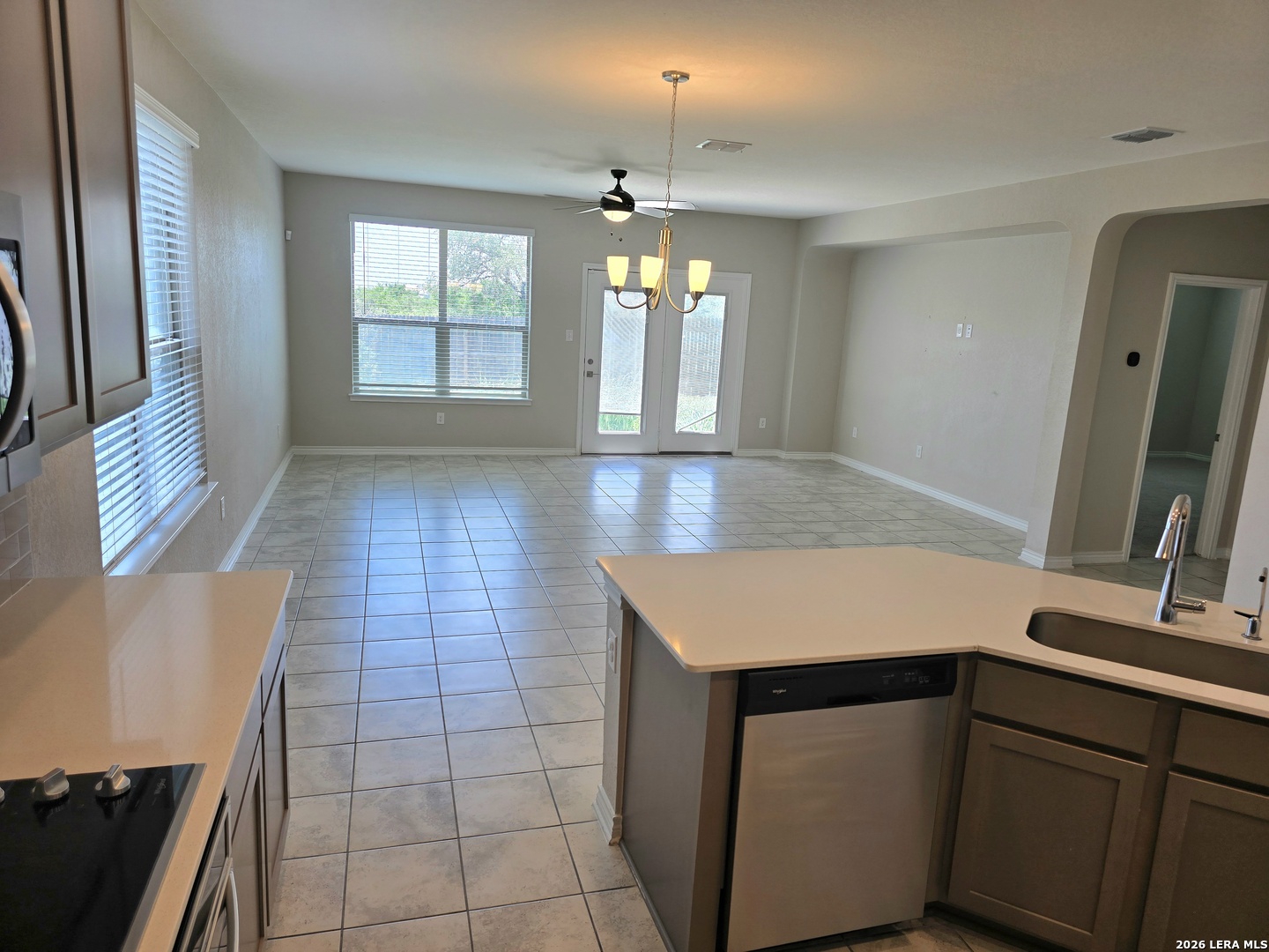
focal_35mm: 23
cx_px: 634
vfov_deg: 58.9
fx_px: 843
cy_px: 476
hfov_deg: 73.9
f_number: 1.7
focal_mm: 6.3
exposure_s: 1/120
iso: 20
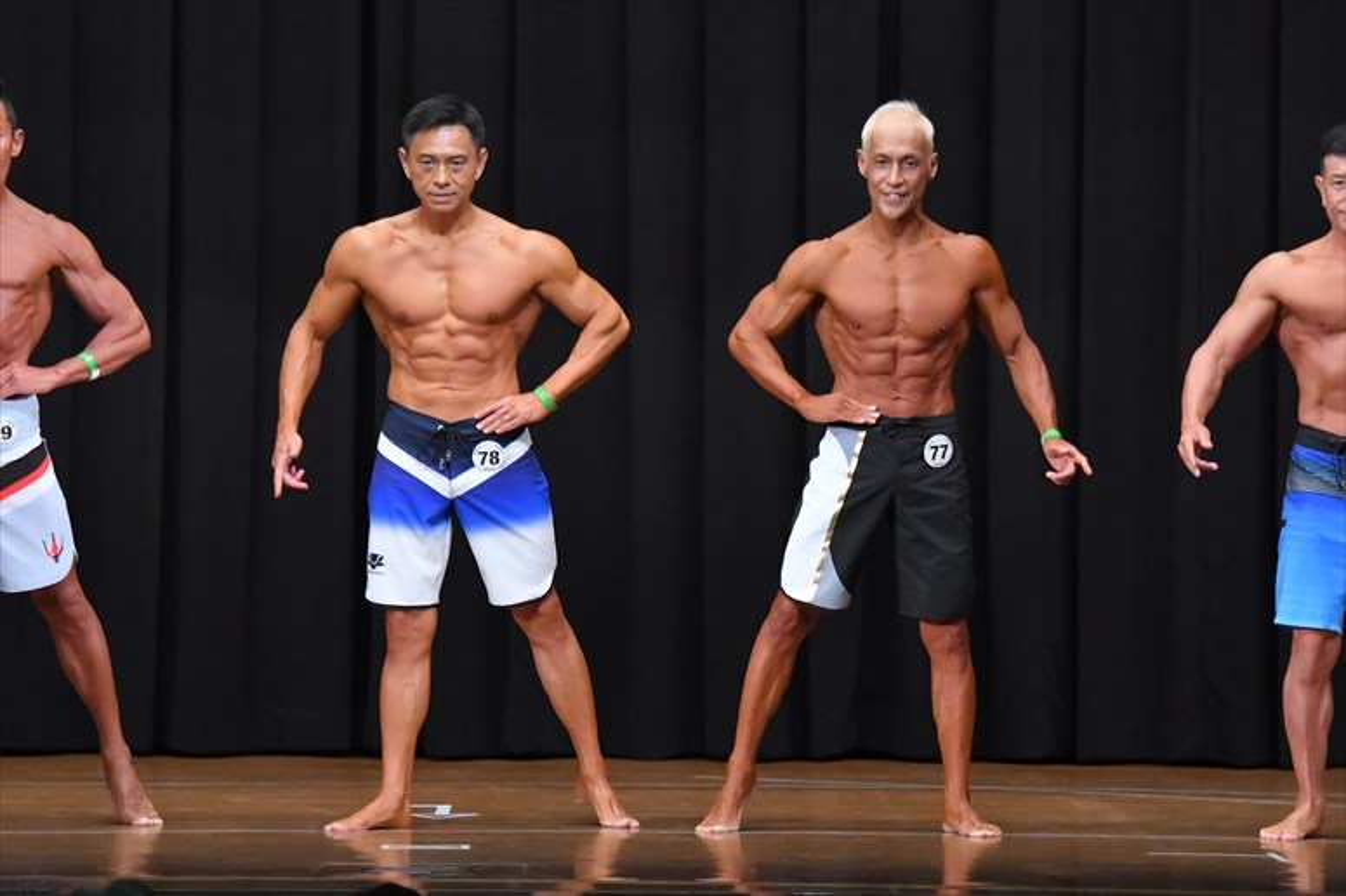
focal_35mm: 217
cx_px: 673
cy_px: 448
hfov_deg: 9.5
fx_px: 8110
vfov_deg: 6.3
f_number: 5.6
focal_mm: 145
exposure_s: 1/400
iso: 8000
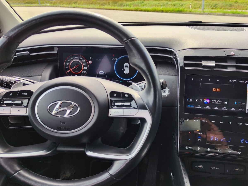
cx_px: 149
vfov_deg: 44.1
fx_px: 229
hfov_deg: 56.4
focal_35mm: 32
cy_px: 98
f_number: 1.88
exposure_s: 1/455
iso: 50
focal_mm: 5.59
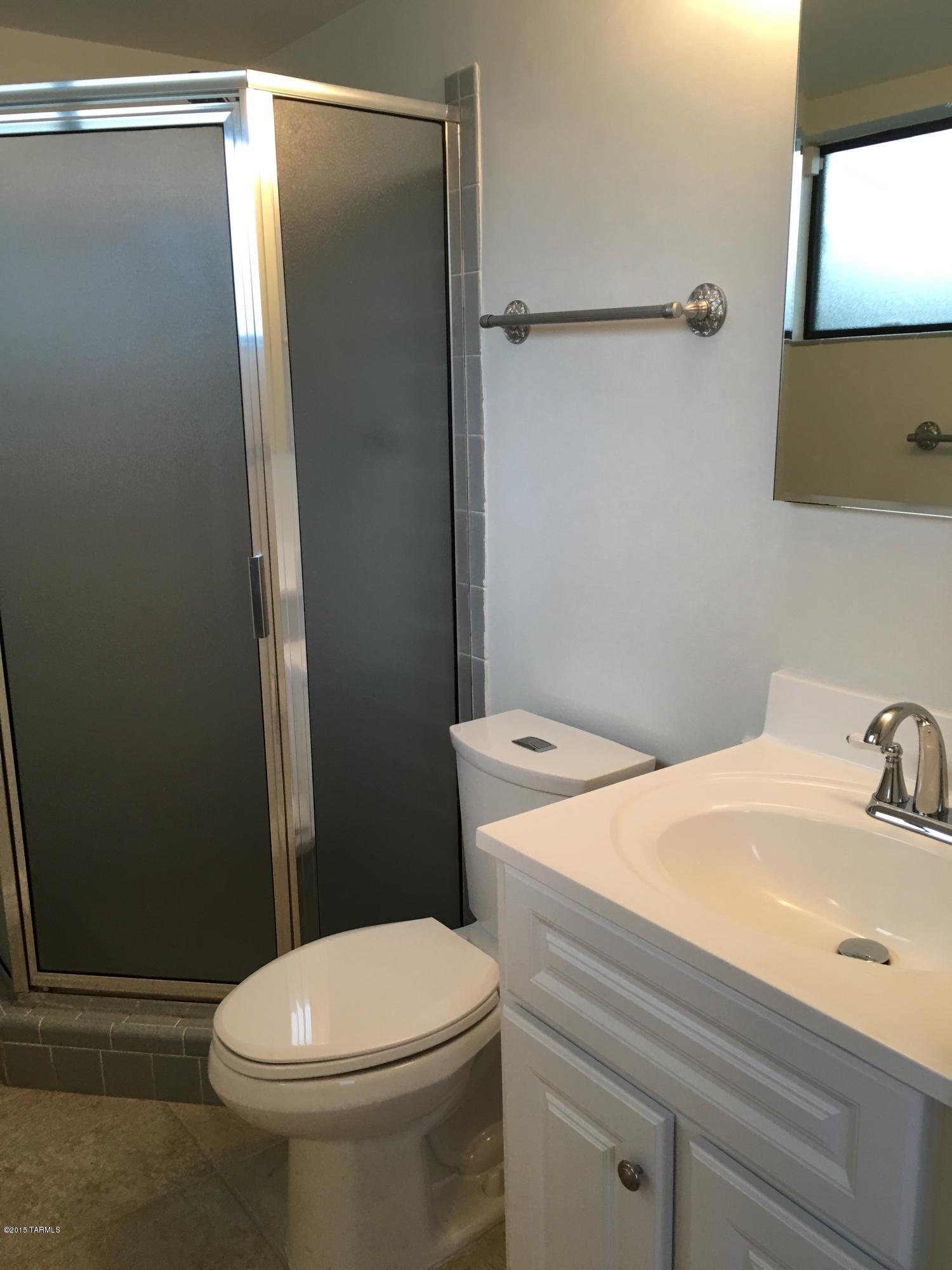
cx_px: 476
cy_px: 635
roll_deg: +1.2
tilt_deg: -11.7
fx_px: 1063
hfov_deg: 48.2
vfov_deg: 61.7
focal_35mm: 29
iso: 40
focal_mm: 4.15
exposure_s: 1/30
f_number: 2.2
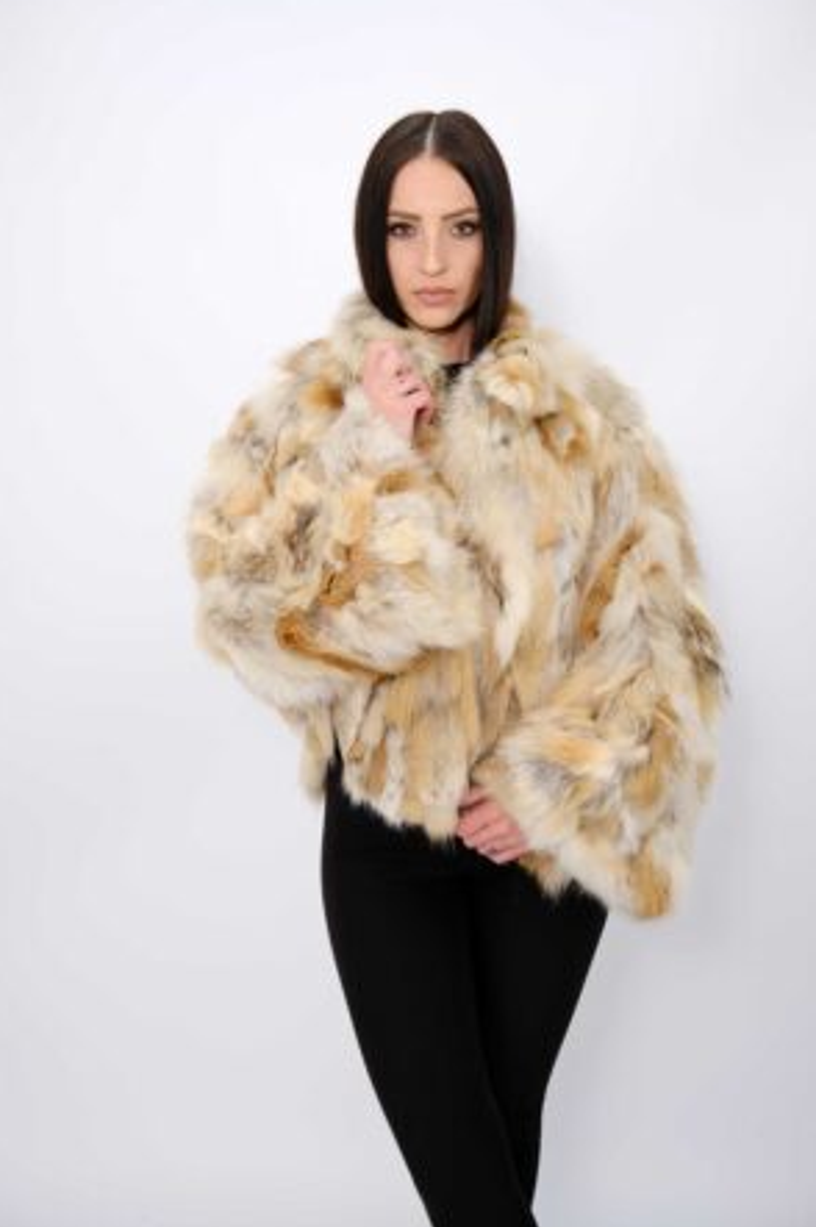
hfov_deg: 25.0
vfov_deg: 36.9
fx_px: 1839
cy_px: 608
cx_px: 402
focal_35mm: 54
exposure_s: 1/100
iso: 160
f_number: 2.8
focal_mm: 35.3
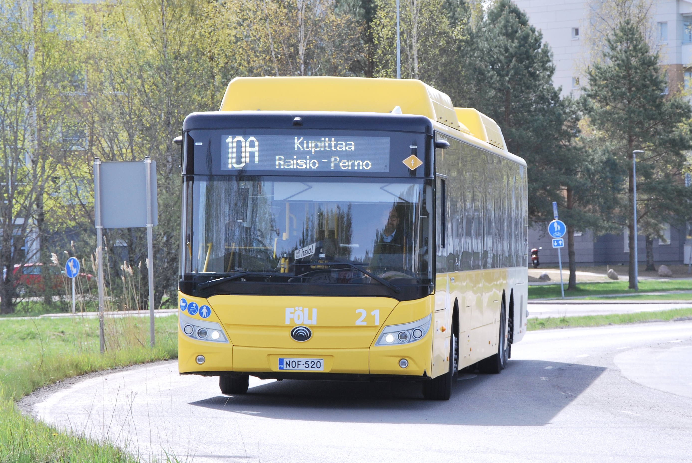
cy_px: 232
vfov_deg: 11.5
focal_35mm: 120
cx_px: 346
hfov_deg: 17.0
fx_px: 2309
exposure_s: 1/200
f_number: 8
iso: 200
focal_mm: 80
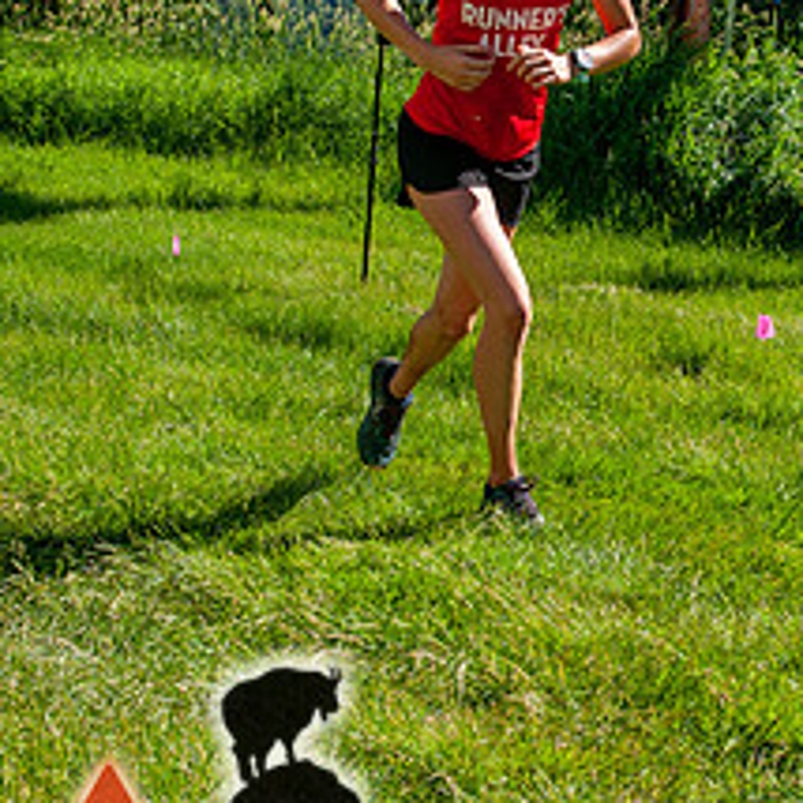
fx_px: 2388
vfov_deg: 19.0
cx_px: 508
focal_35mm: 91
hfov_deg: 19.0
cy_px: 240
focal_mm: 34
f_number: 8
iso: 200
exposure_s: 1/400
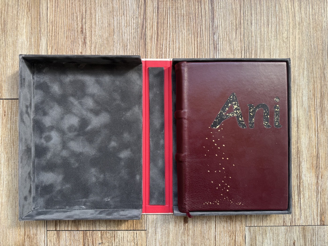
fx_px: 227
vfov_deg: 56.8
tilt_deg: -89.9
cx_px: 164
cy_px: 123
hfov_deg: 71.6
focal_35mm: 24
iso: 125
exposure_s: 1/121
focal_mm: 6.76
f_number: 1.78
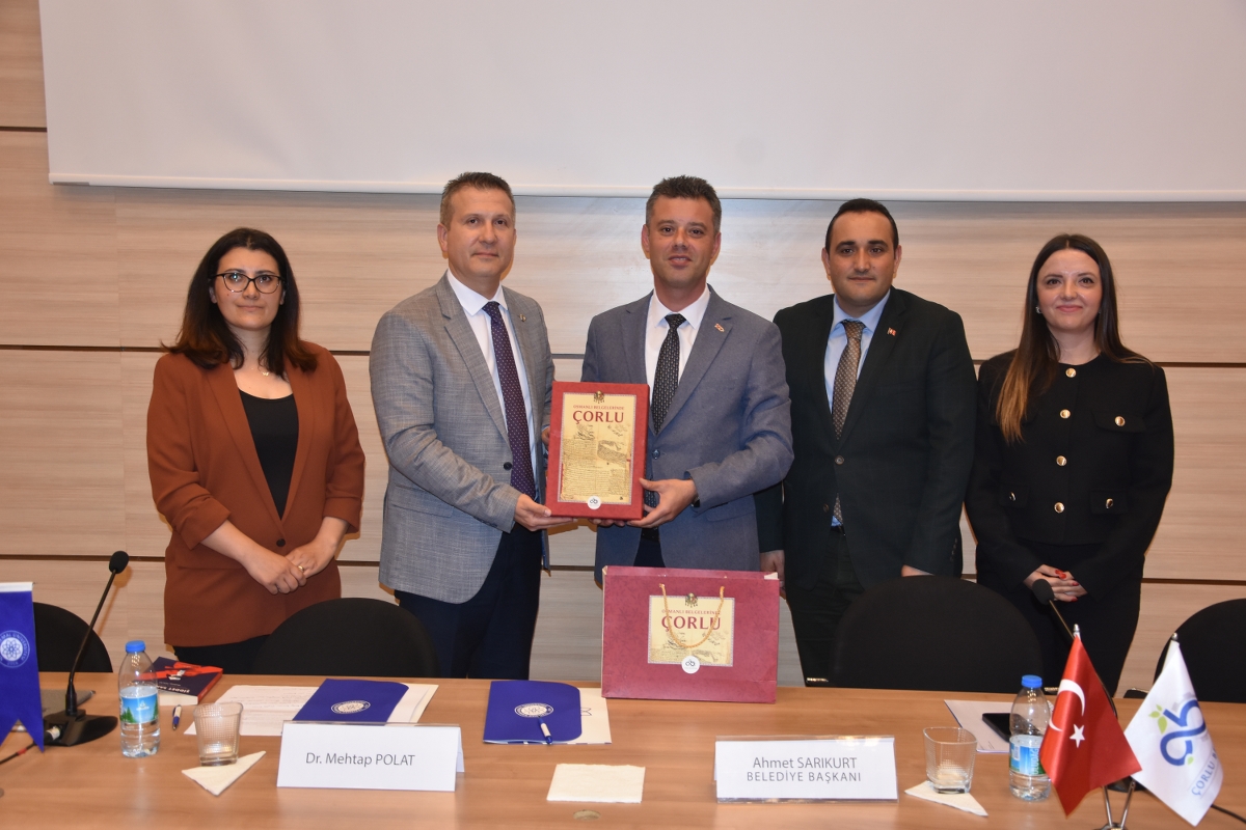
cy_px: 415
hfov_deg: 46.4
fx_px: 1454
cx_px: 623
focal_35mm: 42
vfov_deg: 31.9
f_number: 4
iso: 800
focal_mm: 28
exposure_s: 1/60
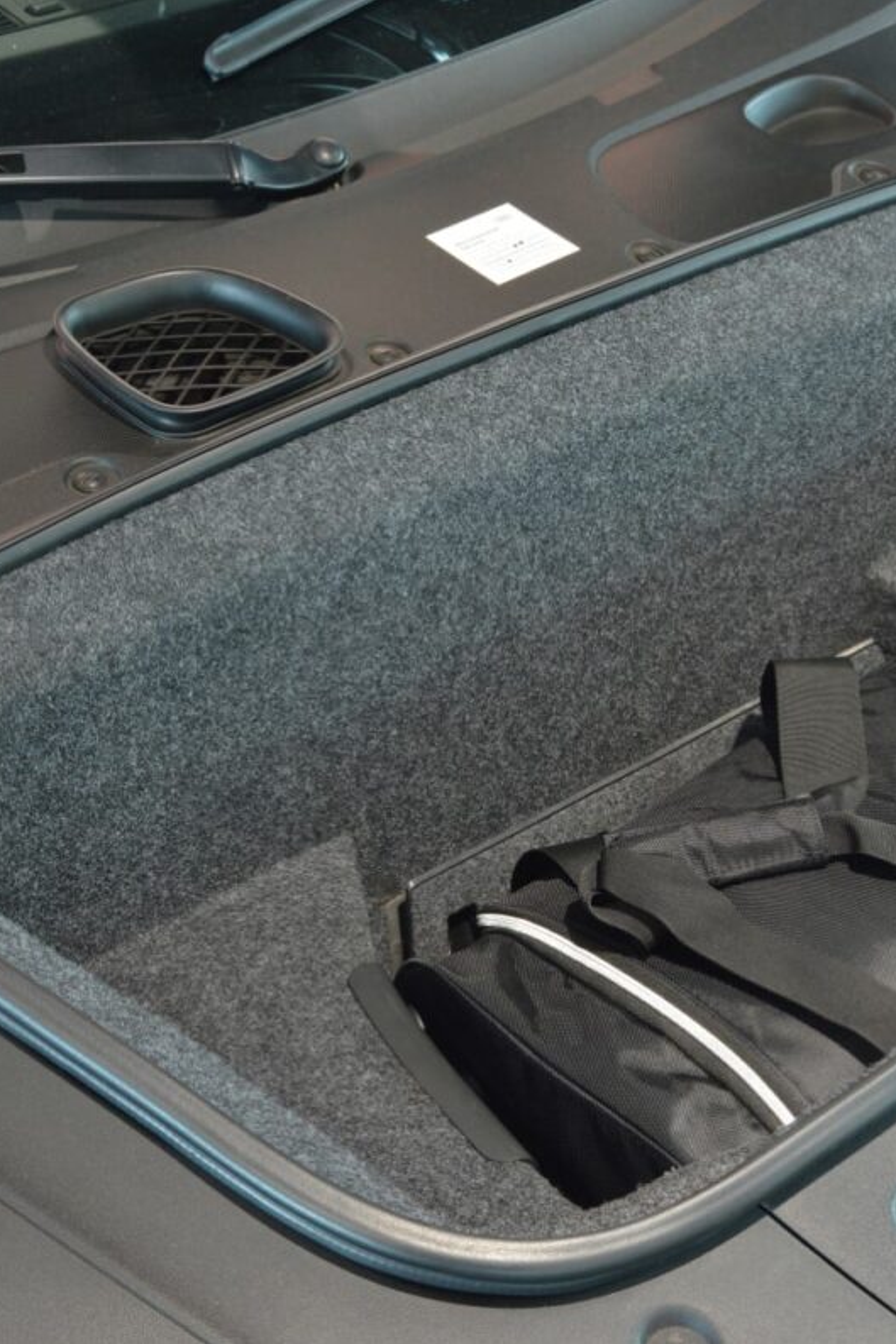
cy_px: 672
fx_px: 2876
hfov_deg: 17.6
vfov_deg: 26.3
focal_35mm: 77
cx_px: 652
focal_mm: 34
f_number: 11
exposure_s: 2.5
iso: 100
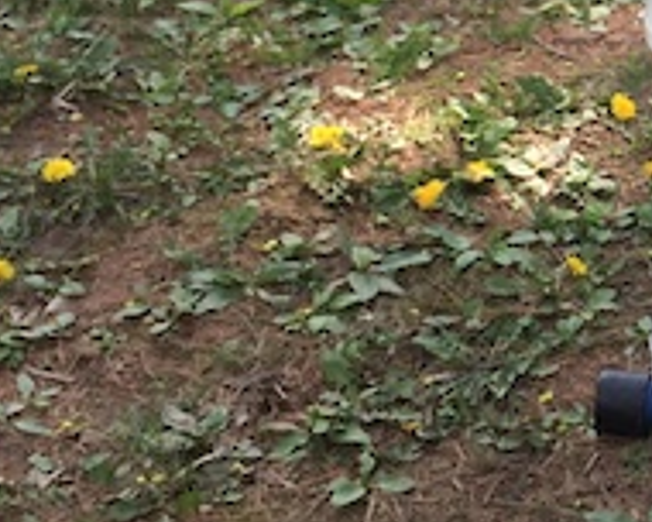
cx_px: 923
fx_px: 2296
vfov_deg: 12.7
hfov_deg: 15.2
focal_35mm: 119
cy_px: -58
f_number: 2.2
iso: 32
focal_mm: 4.15
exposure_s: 1/225
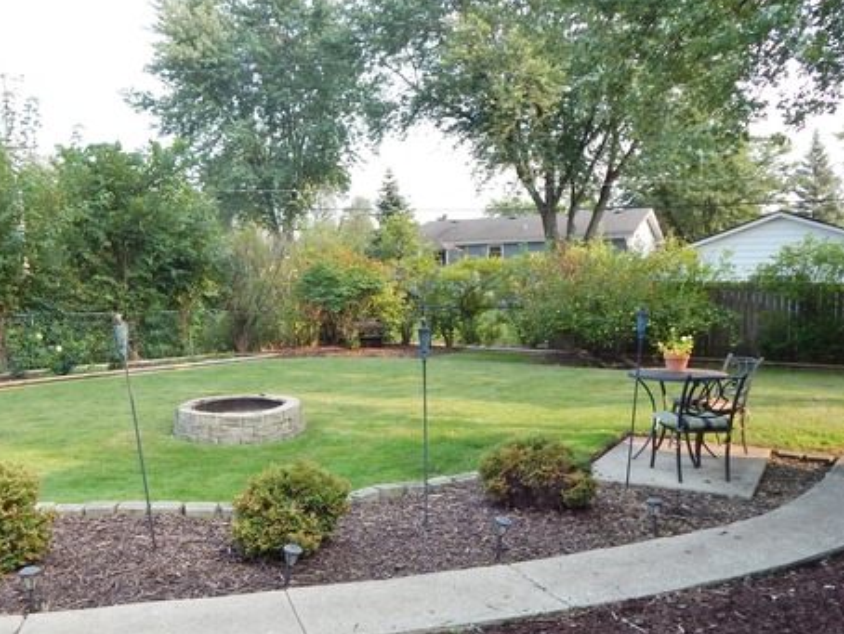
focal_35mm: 31
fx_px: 756
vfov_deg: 45.3
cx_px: 351
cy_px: 370
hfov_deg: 58.0
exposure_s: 1/200
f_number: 3
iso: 125
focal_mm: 4
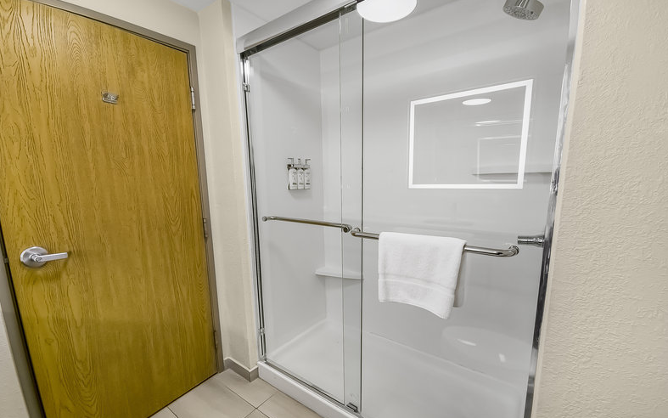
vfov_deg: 78.5
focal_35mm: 14
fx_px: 255
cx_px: 339
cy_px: 227
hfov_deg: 105.3
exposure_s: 1/60
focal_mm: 2.2
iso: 100
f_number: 2.2
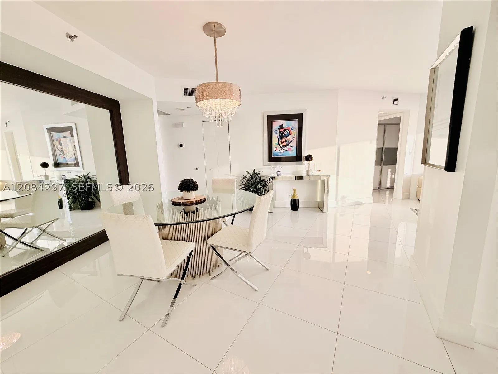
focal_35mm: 14
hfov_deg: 102.1
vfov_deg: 85.7
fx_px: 201
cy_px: 187
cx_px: 249
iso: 50
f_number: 2.2
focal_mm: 2.22
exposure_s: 1/120
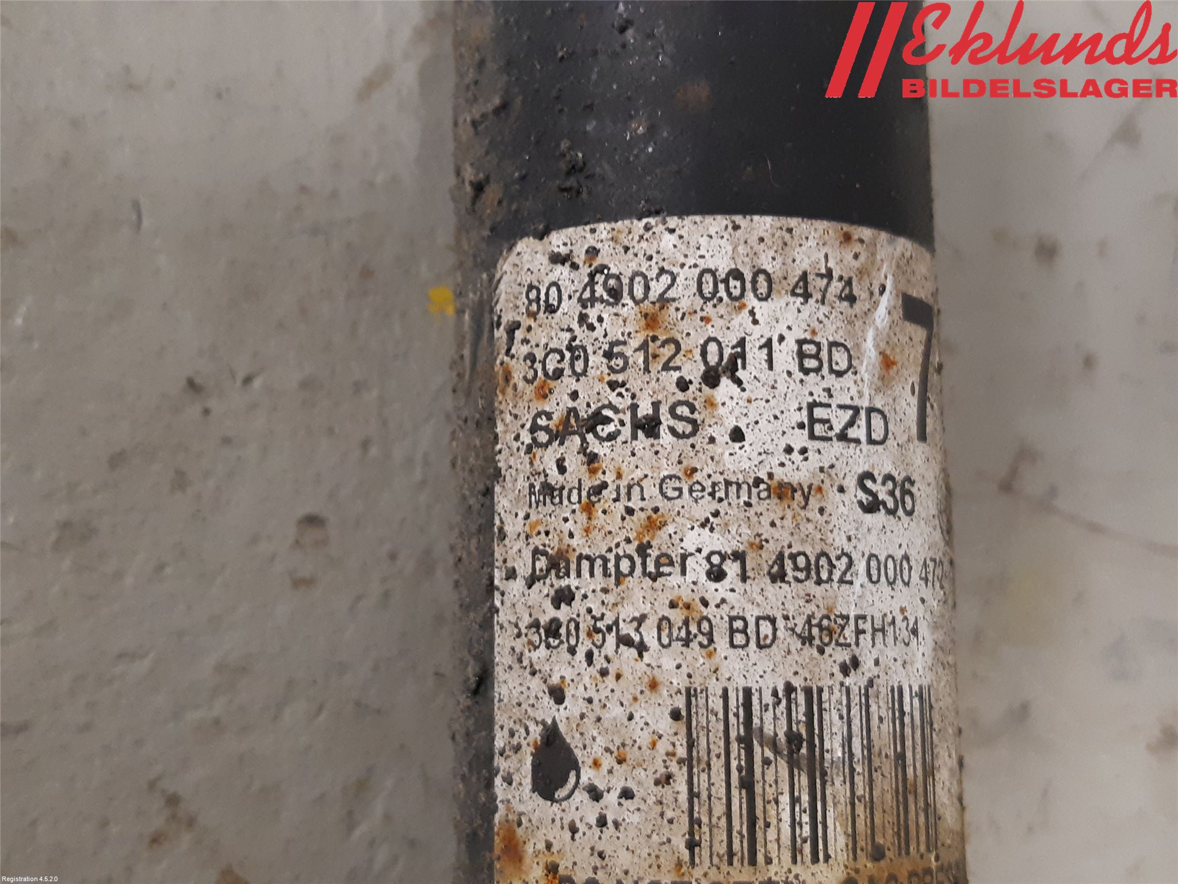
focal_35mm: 26
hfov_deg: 67.3
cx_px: 589
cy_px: 442
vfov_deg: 53.1
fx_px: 885
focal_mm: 3.93
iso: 250
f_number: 1.7
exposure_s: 1/50
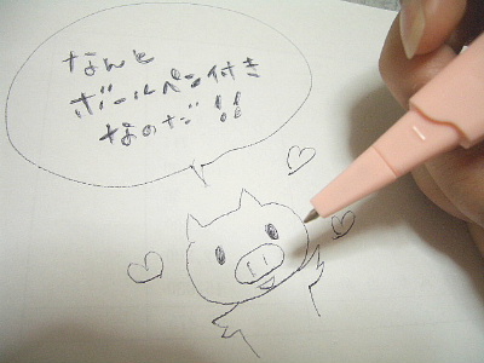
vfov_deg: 40.7
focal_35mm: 35
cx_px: 242
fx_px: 489
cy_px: 182
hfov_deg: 52.6
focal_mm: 5.8
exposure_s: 1/50
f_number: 2.6
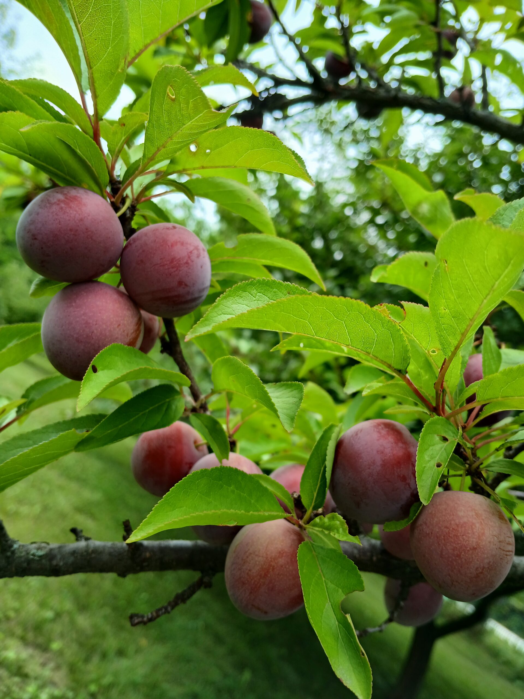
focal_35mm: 26
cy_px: 350
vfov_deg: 67.3
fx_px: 525
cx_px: 262
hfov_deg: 53.1
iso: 25
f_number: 1.8
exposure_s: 1/120
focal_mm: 3.98
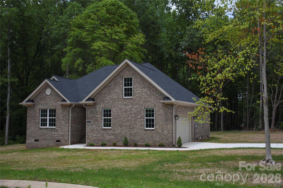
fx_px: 354
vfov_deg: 29.9
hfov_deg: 43.6
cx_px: 142
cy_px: 94
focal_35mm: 45
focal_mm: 30
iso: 100
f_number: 4
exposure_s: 1/1250
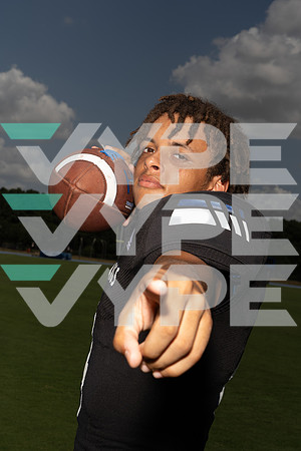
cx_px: 150
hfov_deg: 19.7
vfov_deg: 29.2
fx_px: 865
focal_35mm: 69
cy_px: 226
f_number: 16
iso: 100
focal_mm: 69
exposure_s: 1/250
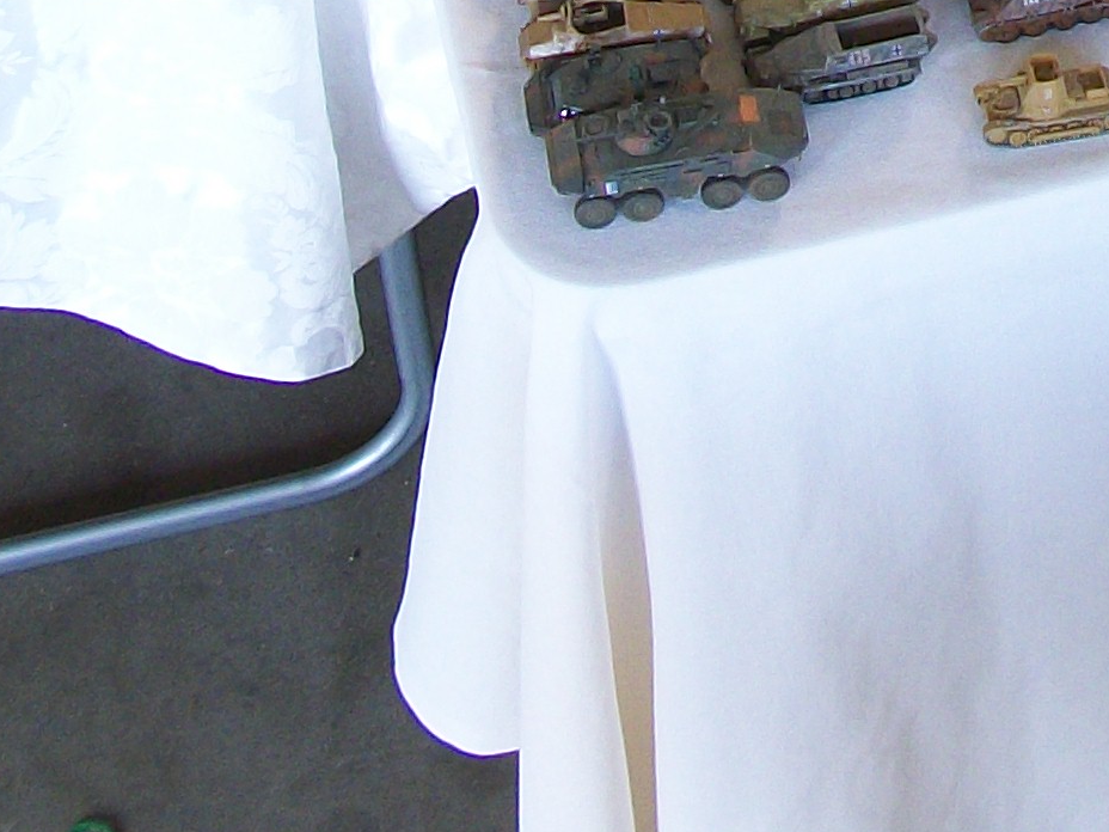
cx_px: 1269
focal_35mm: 138
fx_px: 4421
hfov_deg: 13.9
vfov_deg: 9.9
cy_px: -882
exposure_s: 1/25
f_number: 2.9
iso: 87
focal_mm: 5.7
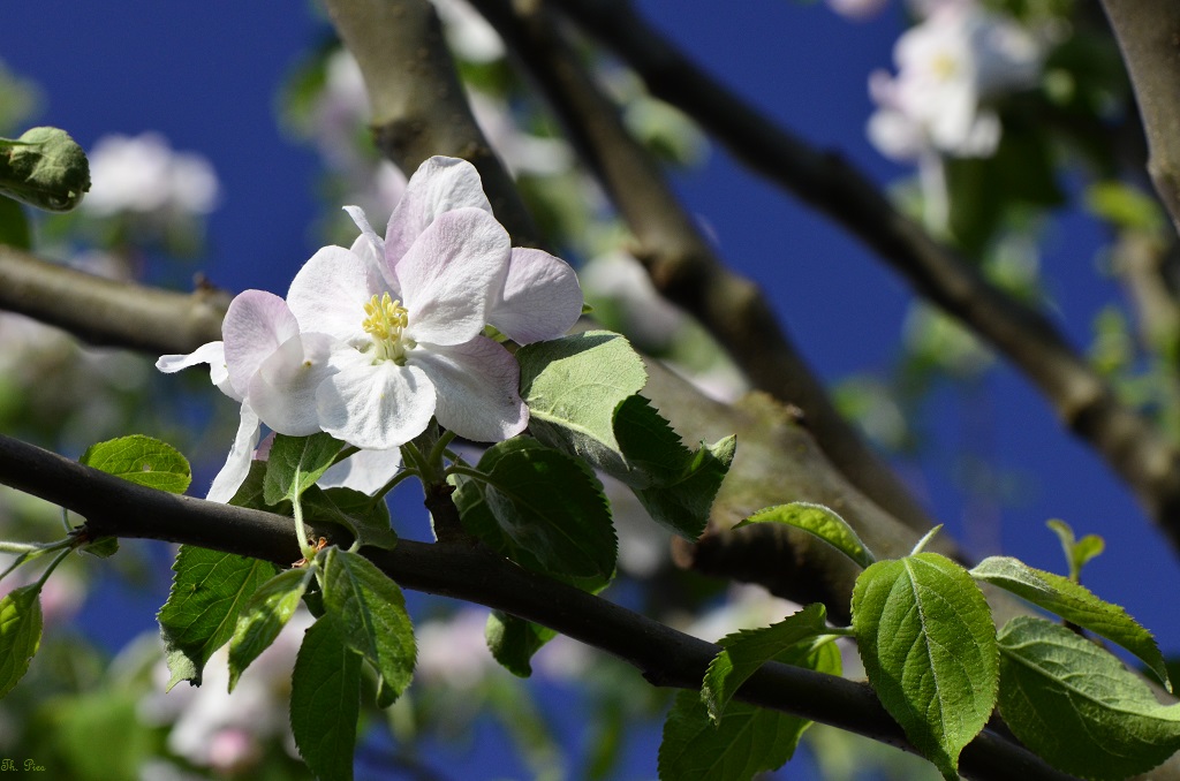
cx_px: 590
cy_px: 390
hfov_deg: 13.1
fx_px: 5151
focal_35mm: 158
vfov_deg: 8.7
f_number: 10
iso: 1000
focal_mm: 105
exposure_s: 1/640
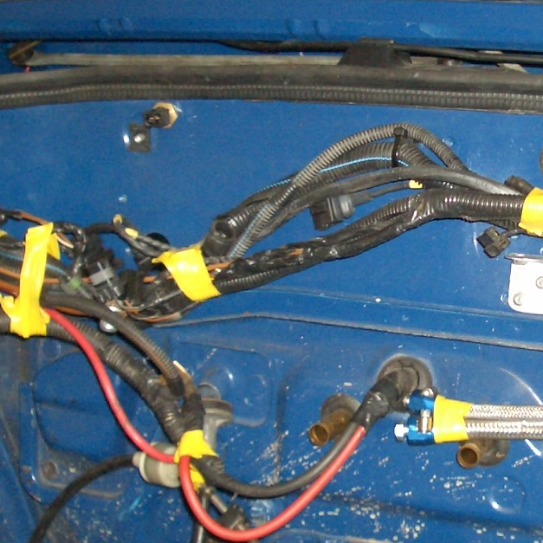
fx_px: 1402
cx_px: 503
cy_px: 184
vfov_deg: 21.8
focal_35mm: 79
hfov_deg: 21.4
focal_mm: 5.8
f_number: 2.6
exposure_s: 1/60
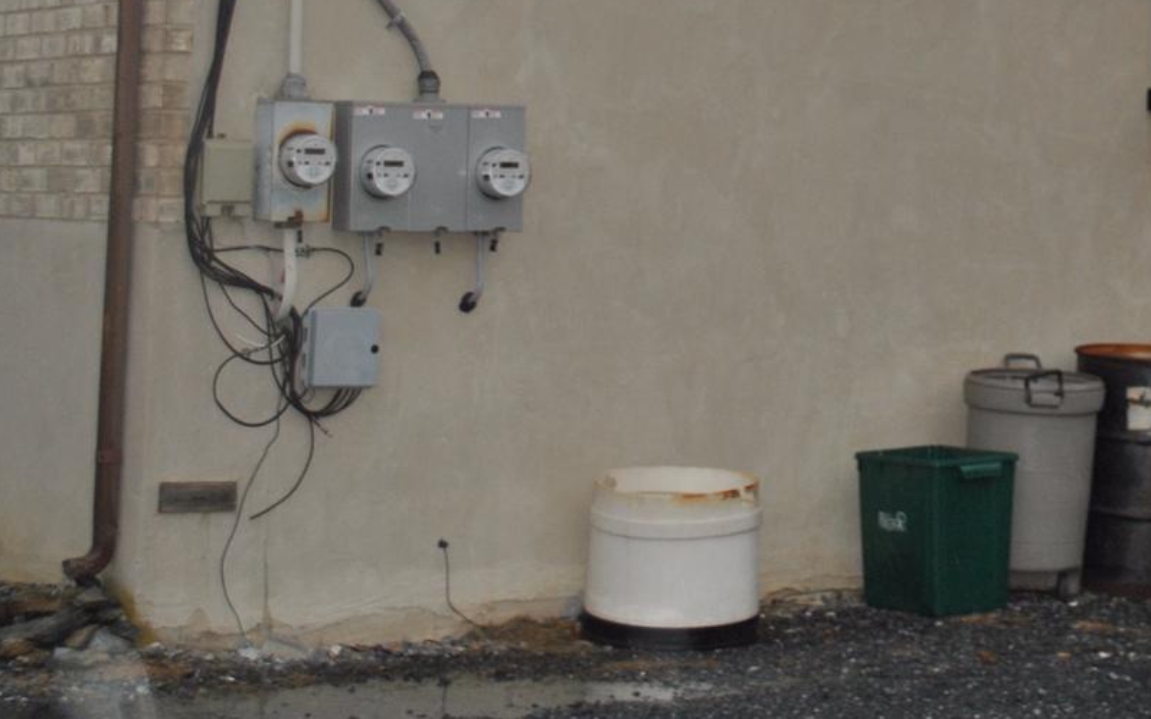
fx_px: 3199
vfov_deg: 12.4
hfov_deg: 20.0
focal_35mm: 102
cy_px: -206
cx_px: 1053
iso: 200
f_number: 4.2
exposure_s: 1/60
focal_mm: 26
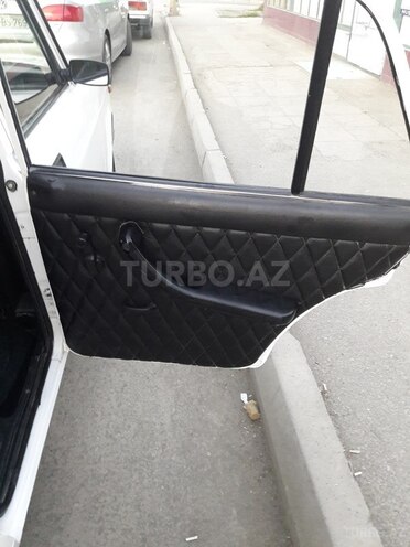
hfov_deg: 49.7
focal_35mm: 28
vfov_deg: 63.4
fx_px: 442
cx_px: 205
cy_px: 274
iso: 320
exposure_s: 1/17
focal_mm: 3.7
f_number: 1.9
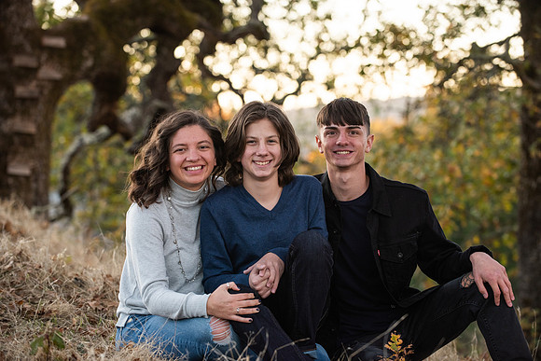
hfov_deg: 17.6
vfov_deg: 11.8
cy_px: 180
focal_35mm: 116
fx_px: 1744
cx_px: 270
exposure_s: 1/250
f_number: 4
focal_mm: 116
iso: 640
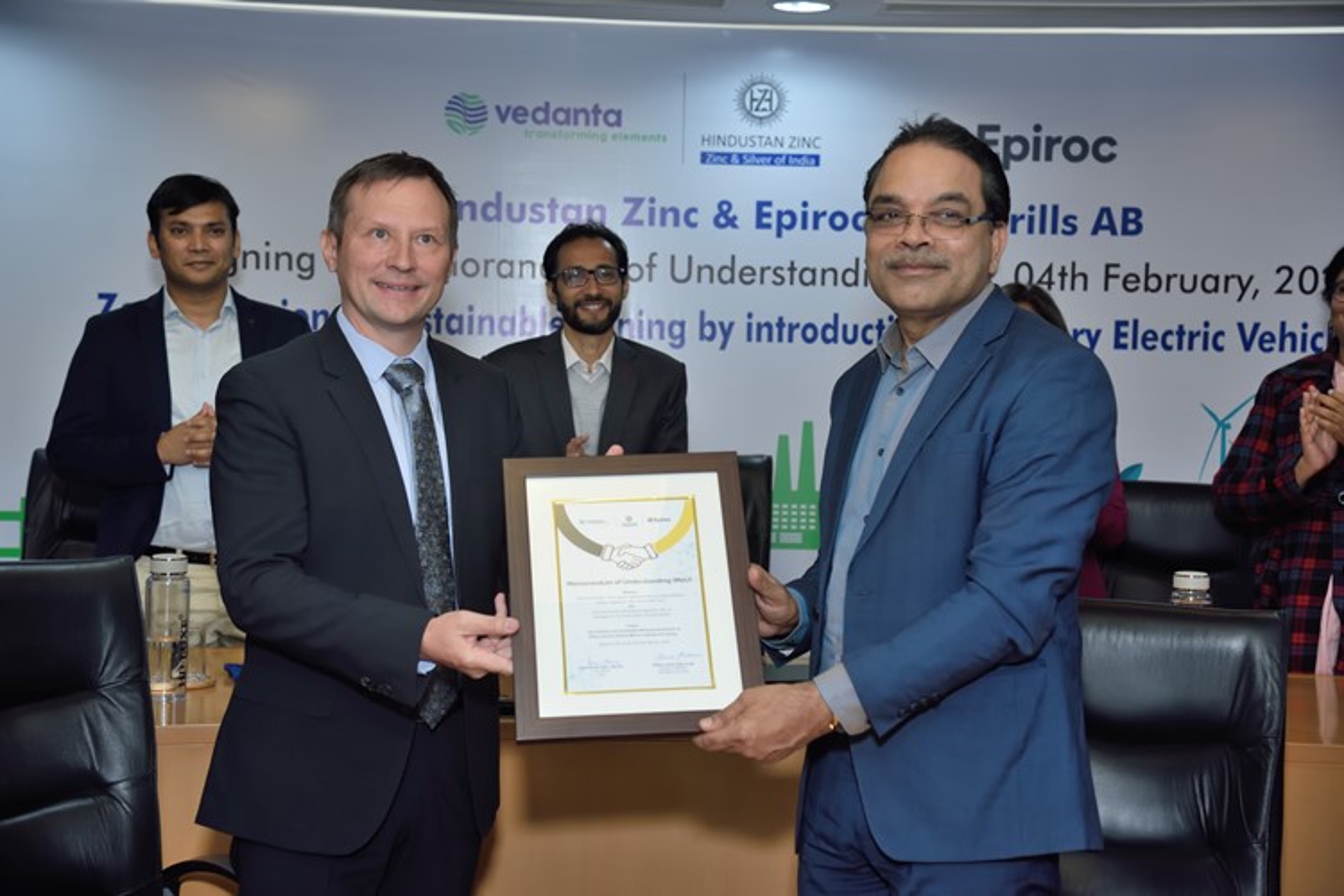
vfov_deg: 23.4
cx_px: 672
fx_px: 2165
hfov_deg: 34.5
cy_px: 448
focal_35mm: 58
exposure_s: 1/125
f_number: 5
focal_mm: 58
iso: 1250
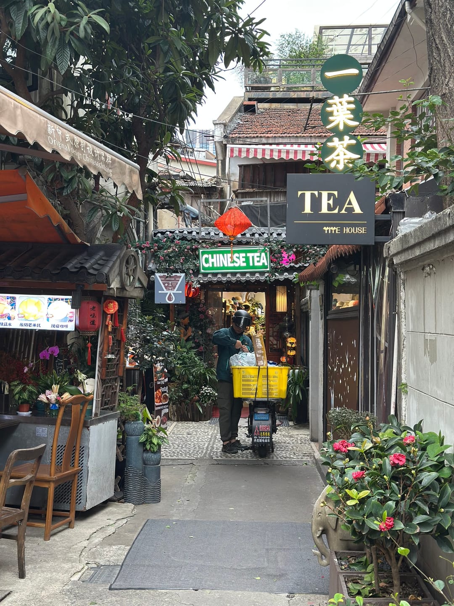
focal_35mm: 48
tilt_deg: +2.7
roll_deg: -1.4
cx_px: 227
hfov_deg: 30.3
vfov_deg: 39.7
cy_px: 303
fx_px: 839
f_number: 1.78
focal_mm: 6.86
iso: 80
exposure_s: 1/100
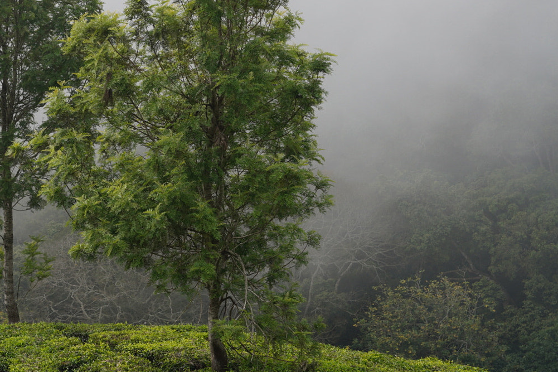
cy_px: 89
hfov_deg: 14.2
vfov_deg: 9.5
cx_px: 131
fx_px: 2231
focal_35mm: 144
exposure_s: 1/400
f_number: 5.6
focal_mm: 90
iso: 100
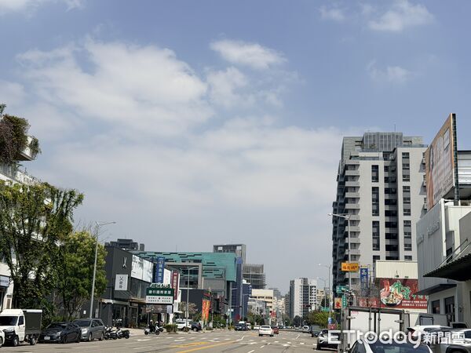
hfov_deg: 39.7
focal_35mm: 48
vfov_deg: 30.3
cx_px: 236
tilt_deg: +14.0
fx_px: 653
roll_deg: -1.2
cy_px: 176
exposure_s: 1/9901
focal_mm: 6.76
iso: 64
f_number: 1.78
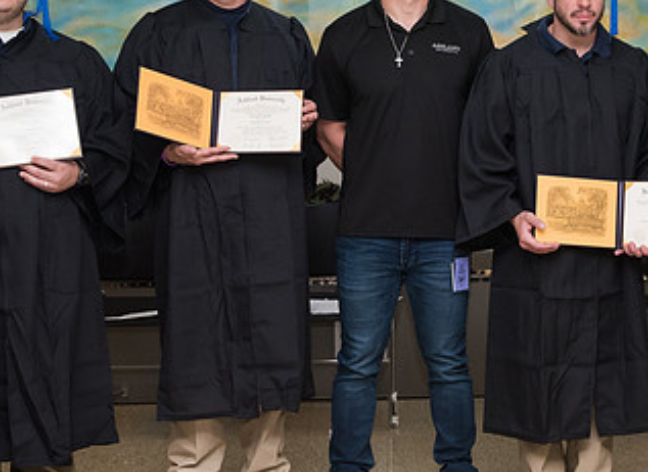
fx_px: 1390
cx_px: 424
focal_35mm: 75
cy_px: 187
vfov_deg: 19.3
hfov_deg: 26.1
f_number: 7.1
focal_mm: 36
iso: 2000
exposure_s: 1/160
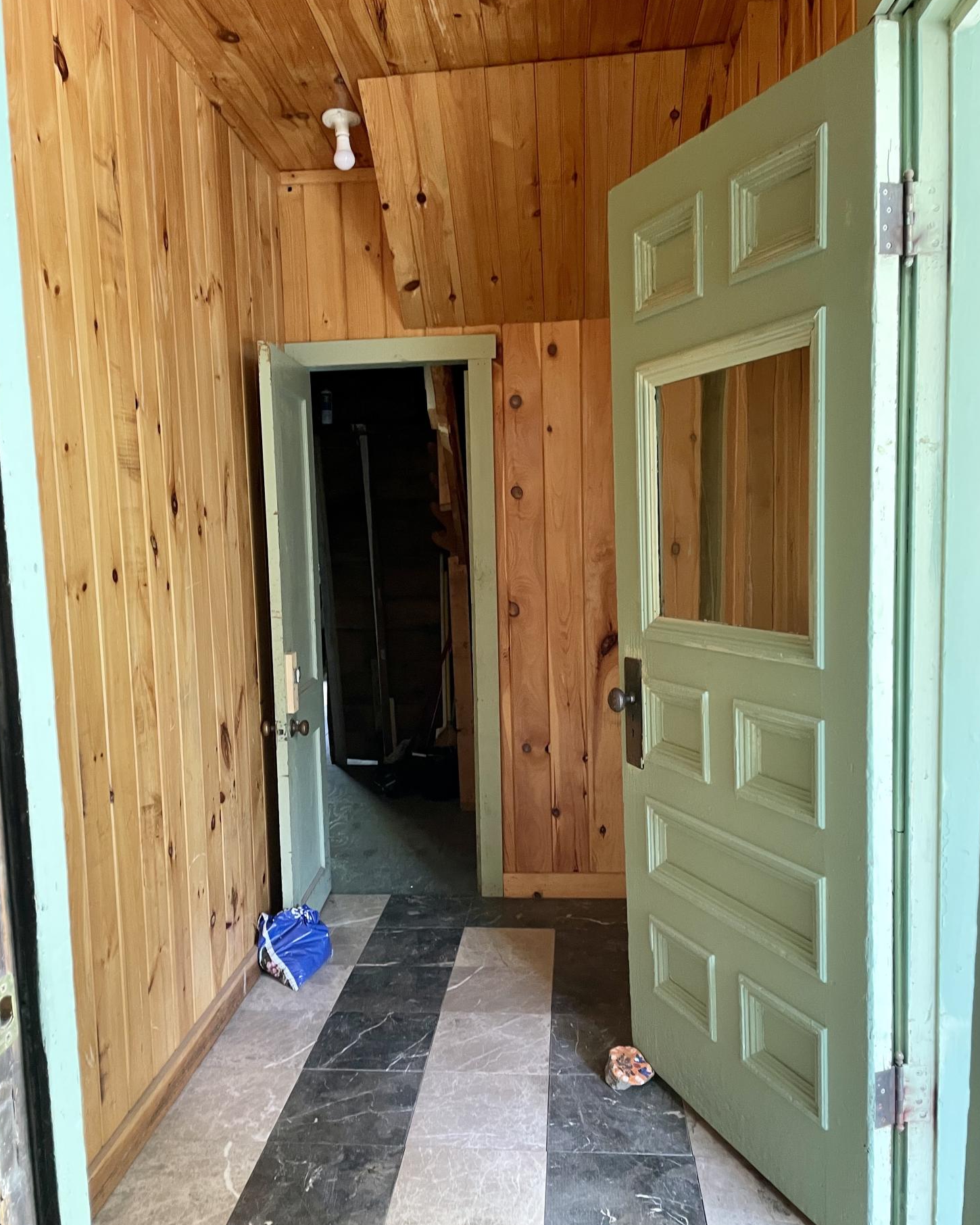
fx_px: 1015
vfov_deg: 62.2
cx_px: 478
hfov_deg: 51.5
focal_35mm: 28
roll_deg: +1.5
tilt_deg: -7.2
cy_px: 646
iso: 160
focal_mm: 4.2
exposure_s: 1/60
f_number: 1.6
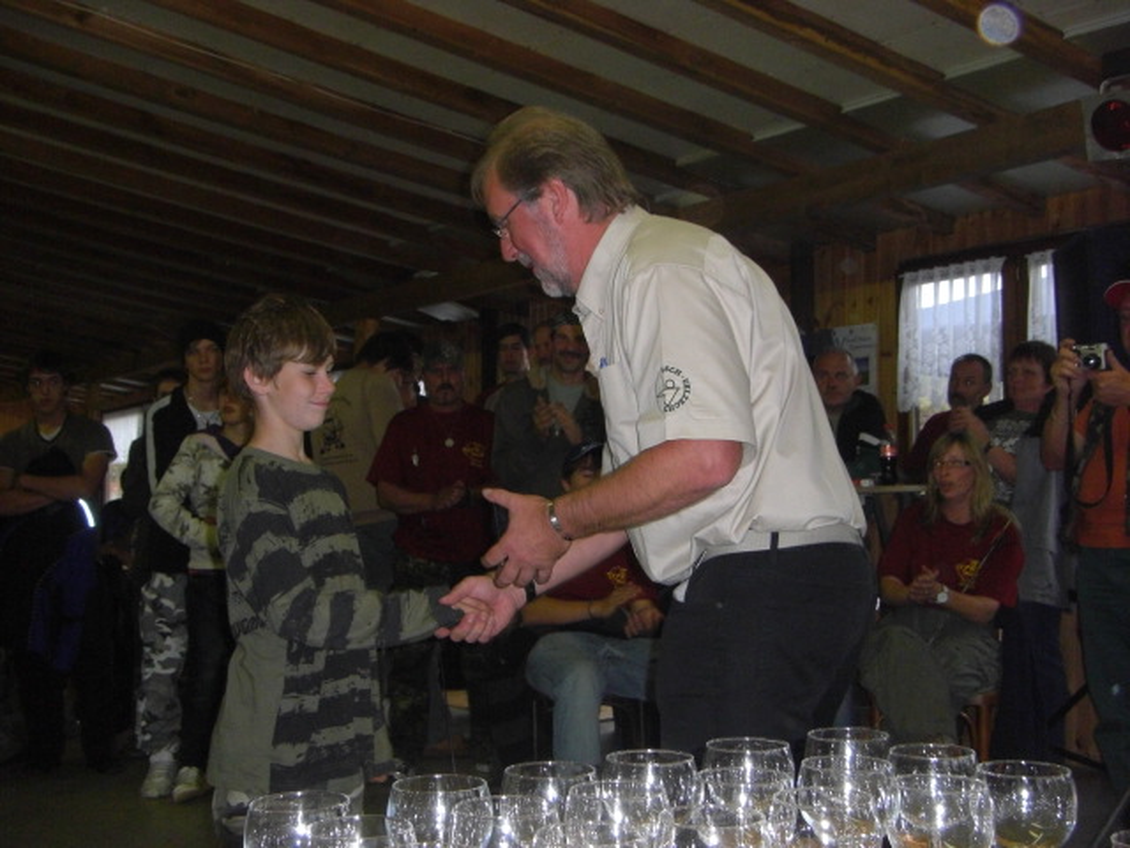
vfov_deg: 30.9
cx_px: 565
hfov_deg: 40.4
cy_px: 424
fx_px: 1534
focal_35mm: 47
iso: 200
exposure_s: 1/60
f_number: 3.6
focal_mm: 7.9
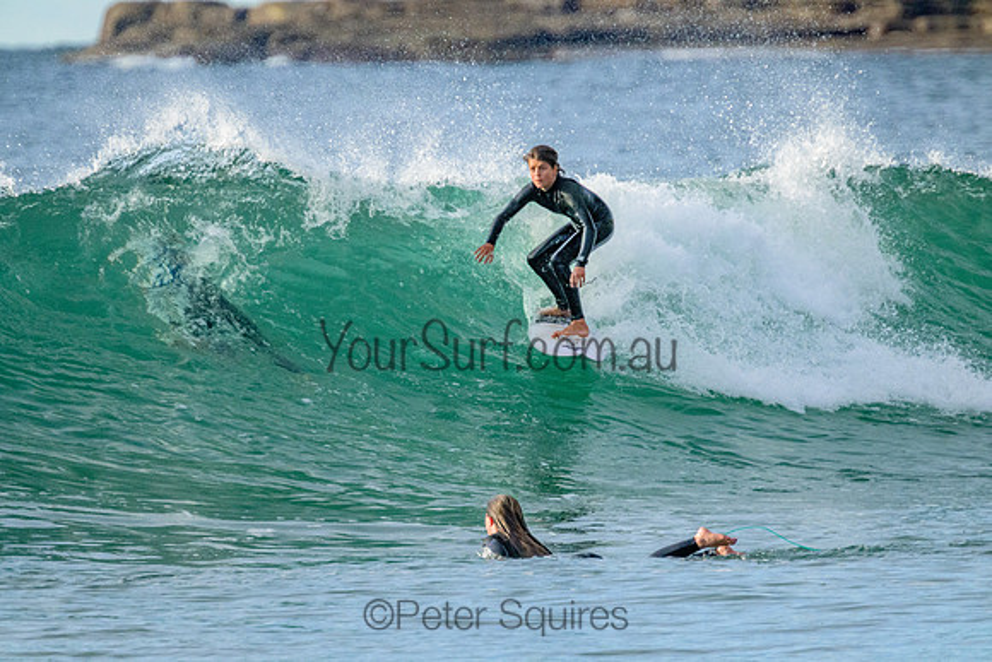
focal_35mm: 800
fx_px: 22049
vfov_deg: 1.7
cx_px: 496
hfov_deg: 2.6
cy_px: 331
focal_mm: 800
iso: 5000
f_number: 11
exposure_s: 1/1250
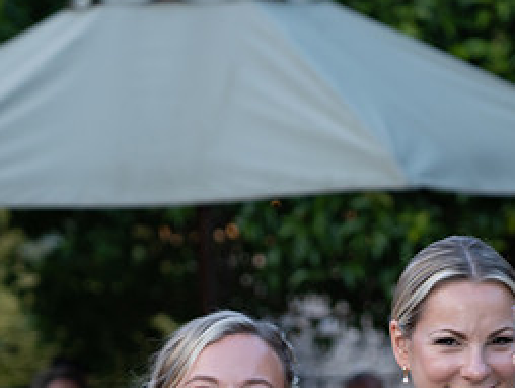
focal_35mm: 212
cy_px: 432
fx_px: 3157
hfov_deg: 9.3
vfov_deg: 7.0
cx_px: 320
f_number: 4
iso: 400
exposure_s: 1/100
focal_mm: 86
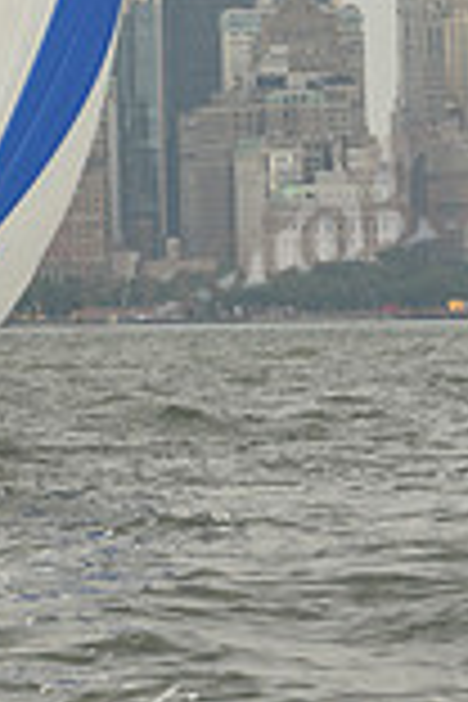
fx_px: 8872
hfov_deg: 3.0
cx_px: -164
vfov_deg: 4.5
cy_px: -410
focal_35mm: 455
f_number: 11
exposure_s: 1/640
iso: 250
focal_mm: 122
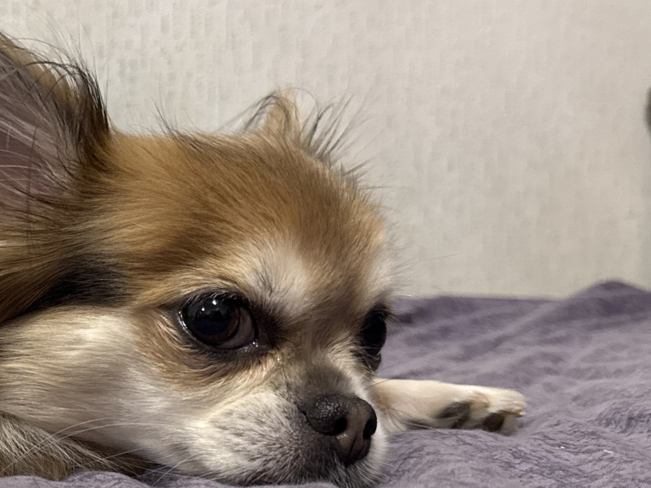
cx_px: -43
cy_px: 356
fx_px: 1128
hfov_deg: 29.4
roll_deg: +1.3
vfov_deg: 24.2
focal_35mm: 60
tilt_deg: -3.9
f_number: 1.78
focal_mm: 6.76
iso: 500
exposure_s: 1/50
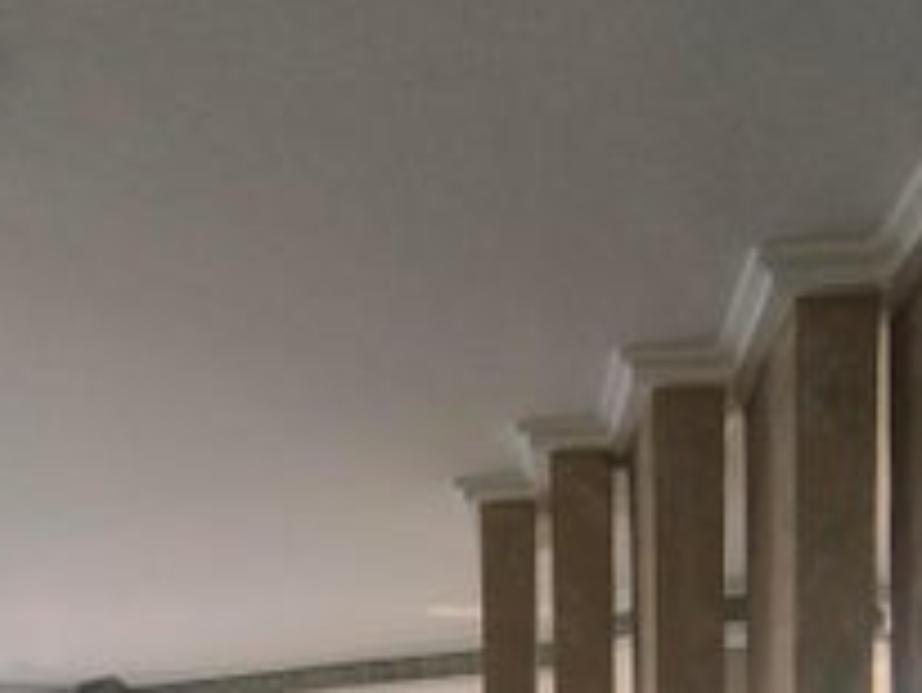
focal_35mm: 50
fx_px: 1333
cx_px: 463
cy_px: 1053
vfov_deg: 23.2
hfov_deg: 38.2
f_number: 2.2
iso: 50
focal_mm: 1.65
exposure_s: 1/122
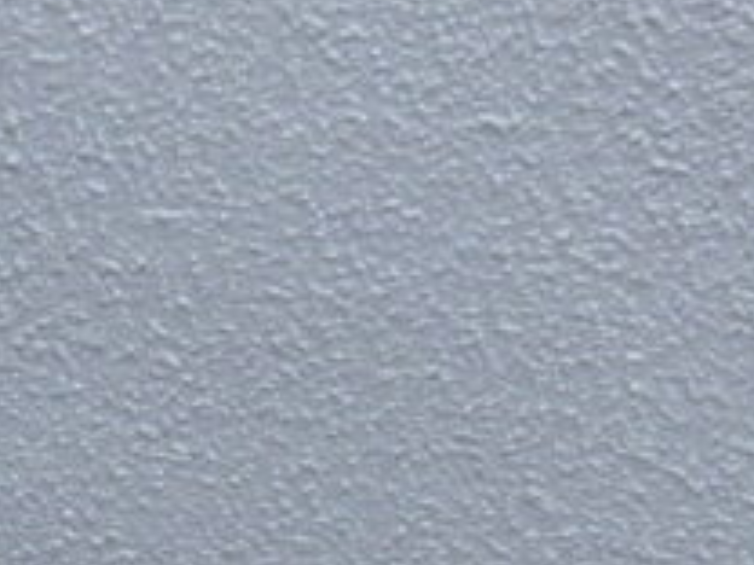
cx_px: -185
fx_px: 3006
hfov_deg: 13.8
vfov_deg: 10.6
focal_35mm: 138
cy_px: 608
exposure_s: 1/60
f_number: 3.5
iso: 250
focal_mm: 5
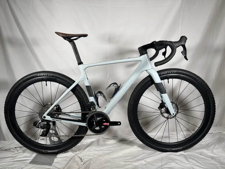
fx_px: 169
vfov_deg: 53.1
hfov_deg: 67.3
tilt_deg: -11.1
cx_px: 112
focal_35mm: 26
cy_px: 84
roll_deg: +1.1
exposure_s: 1/121
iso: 80
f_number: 1.6
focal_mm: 5.96
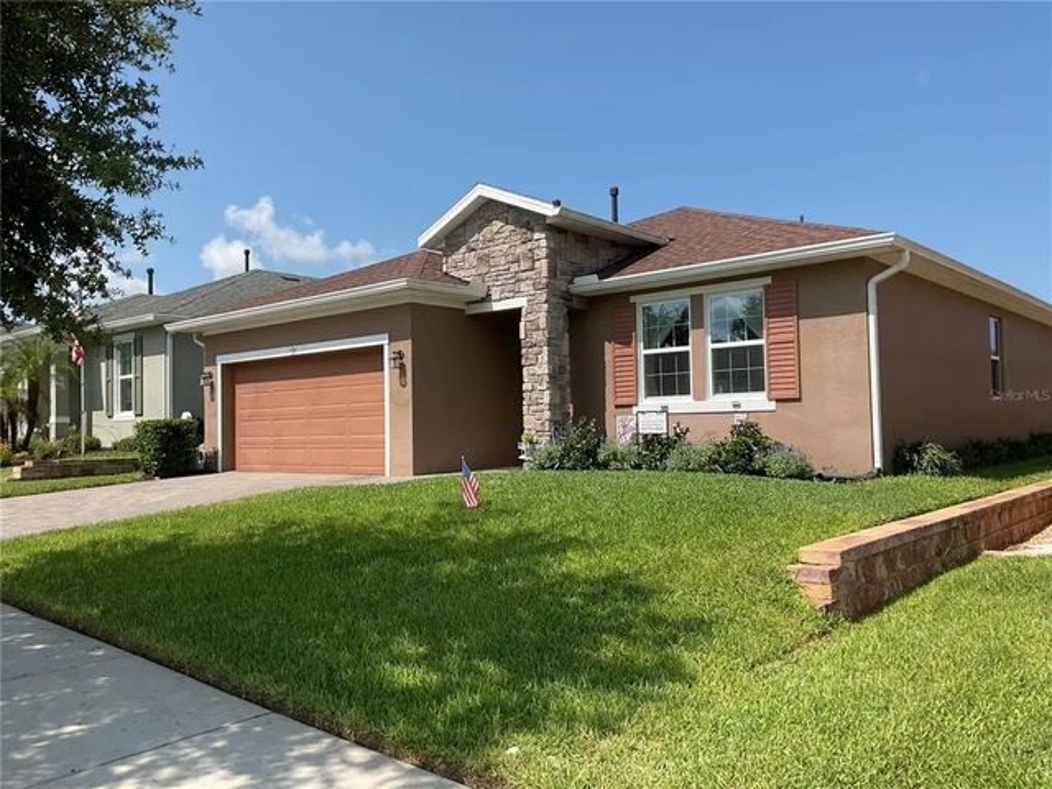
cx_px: 526
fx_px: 881
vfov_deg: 48.2
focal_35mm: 29
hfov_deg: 61.7
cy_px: 394
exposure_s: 1/1848
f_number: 1.8
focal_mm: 3
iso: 16
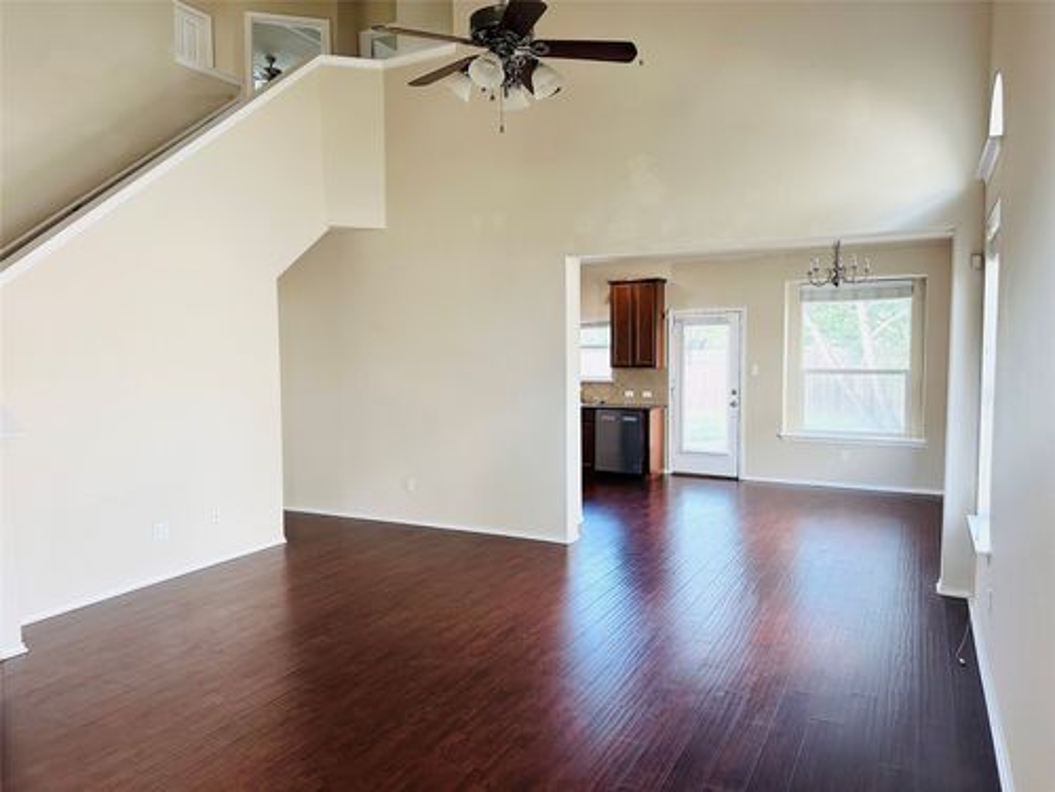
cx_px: 528
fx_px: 731
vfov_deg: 56.8
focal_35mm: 24
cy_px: 396
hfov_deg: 71.6
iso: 160
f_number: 1.78
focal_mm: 6.86
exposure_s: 1/121
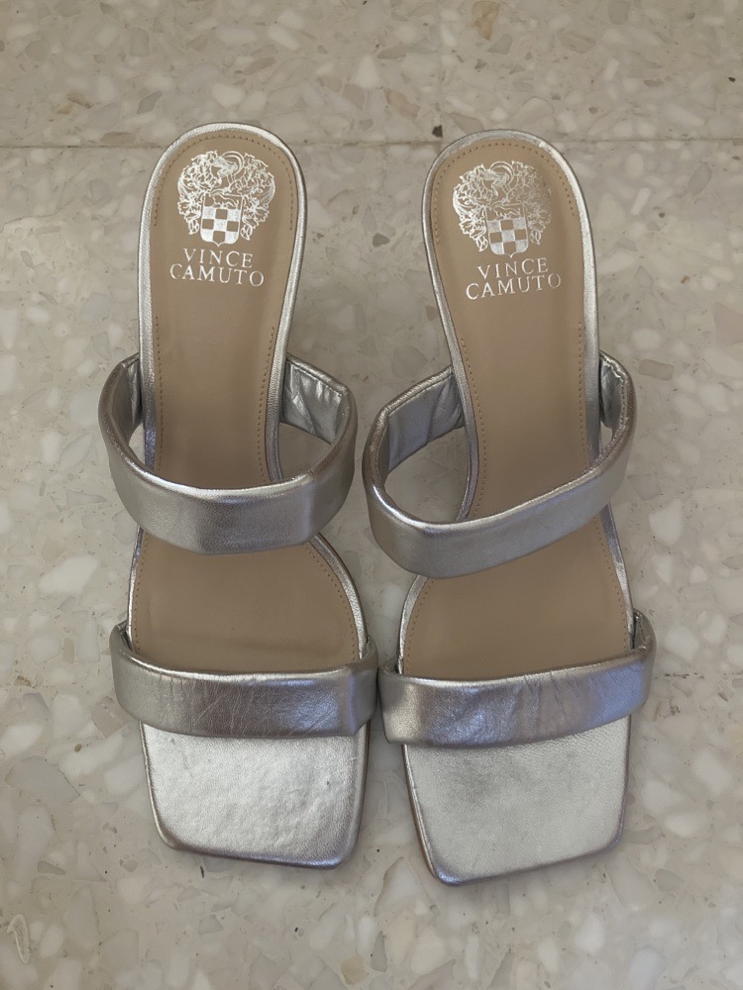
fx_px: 801
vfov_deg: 63.4
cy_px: 495
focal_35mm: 28
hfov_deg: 49.7
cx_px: 372
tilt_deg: -69.0
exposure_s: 1/30
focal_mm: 3.99
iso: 640
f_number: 1.8
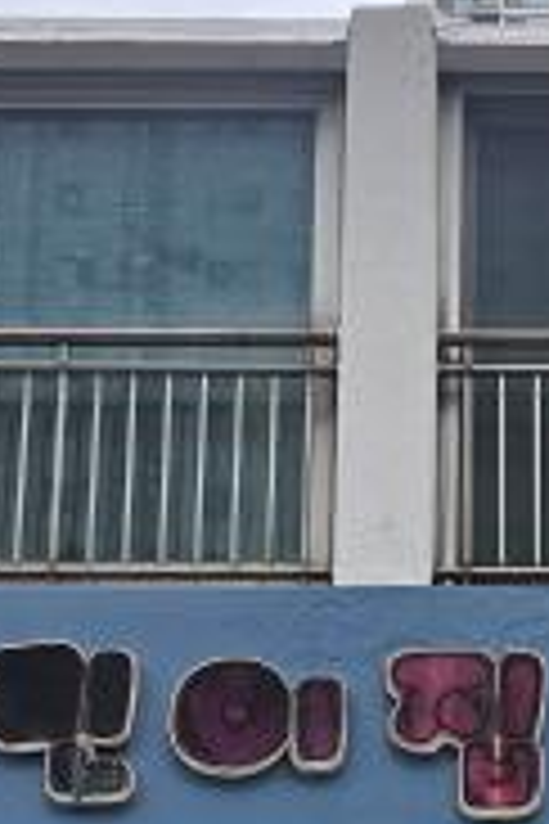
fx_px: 1350
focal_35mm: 59
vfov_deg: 26.9
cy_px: 1144
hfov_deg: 22.2
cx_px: 544
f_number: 2.2
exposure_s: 1/463
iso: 50
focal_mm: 2.2
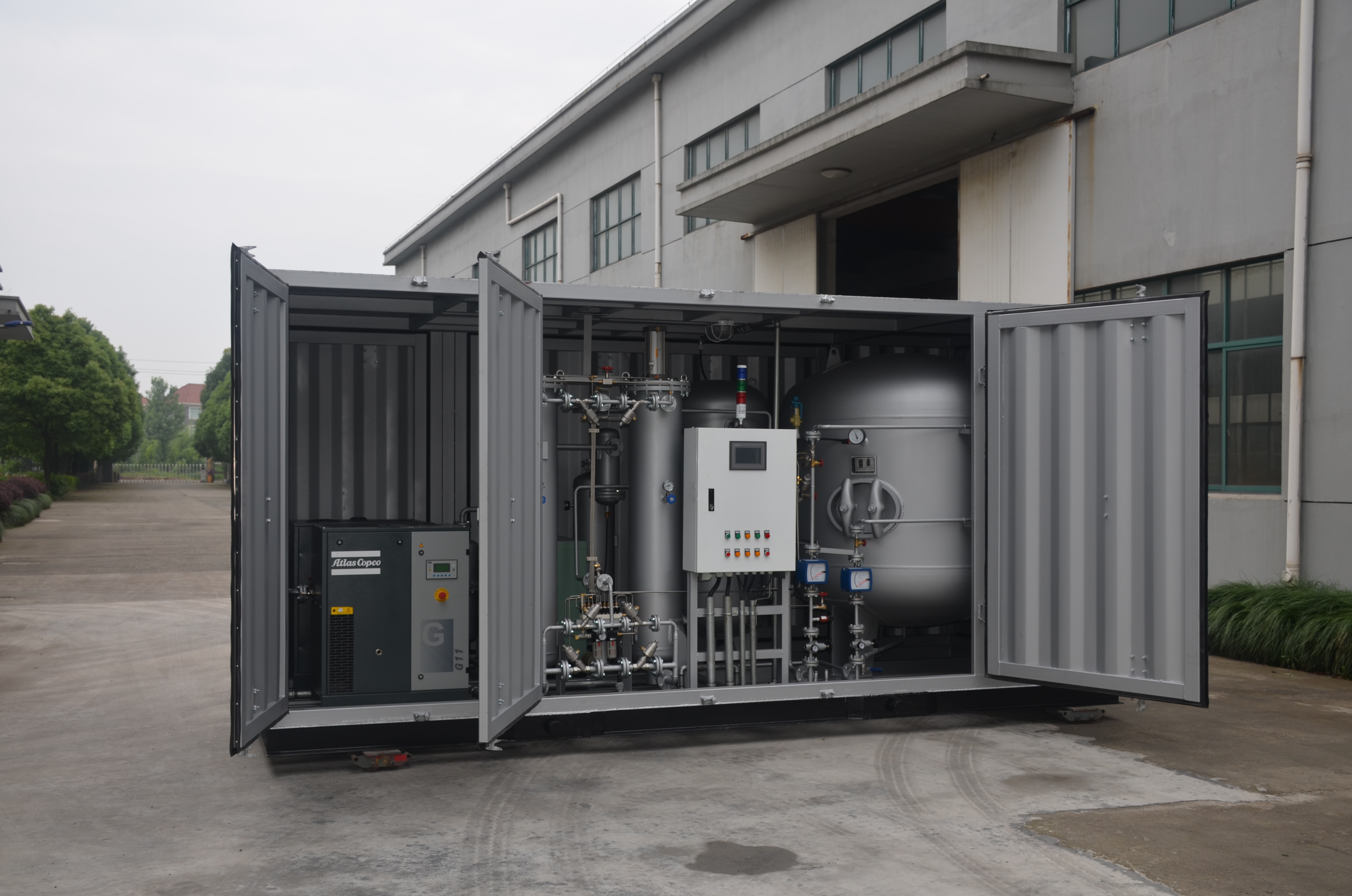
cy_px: 448
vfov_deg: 36.7
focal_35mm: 36
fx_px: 1349
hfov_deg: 53.2
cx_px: 676
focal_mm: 24
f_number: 5.6
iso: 100
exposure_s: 1/250
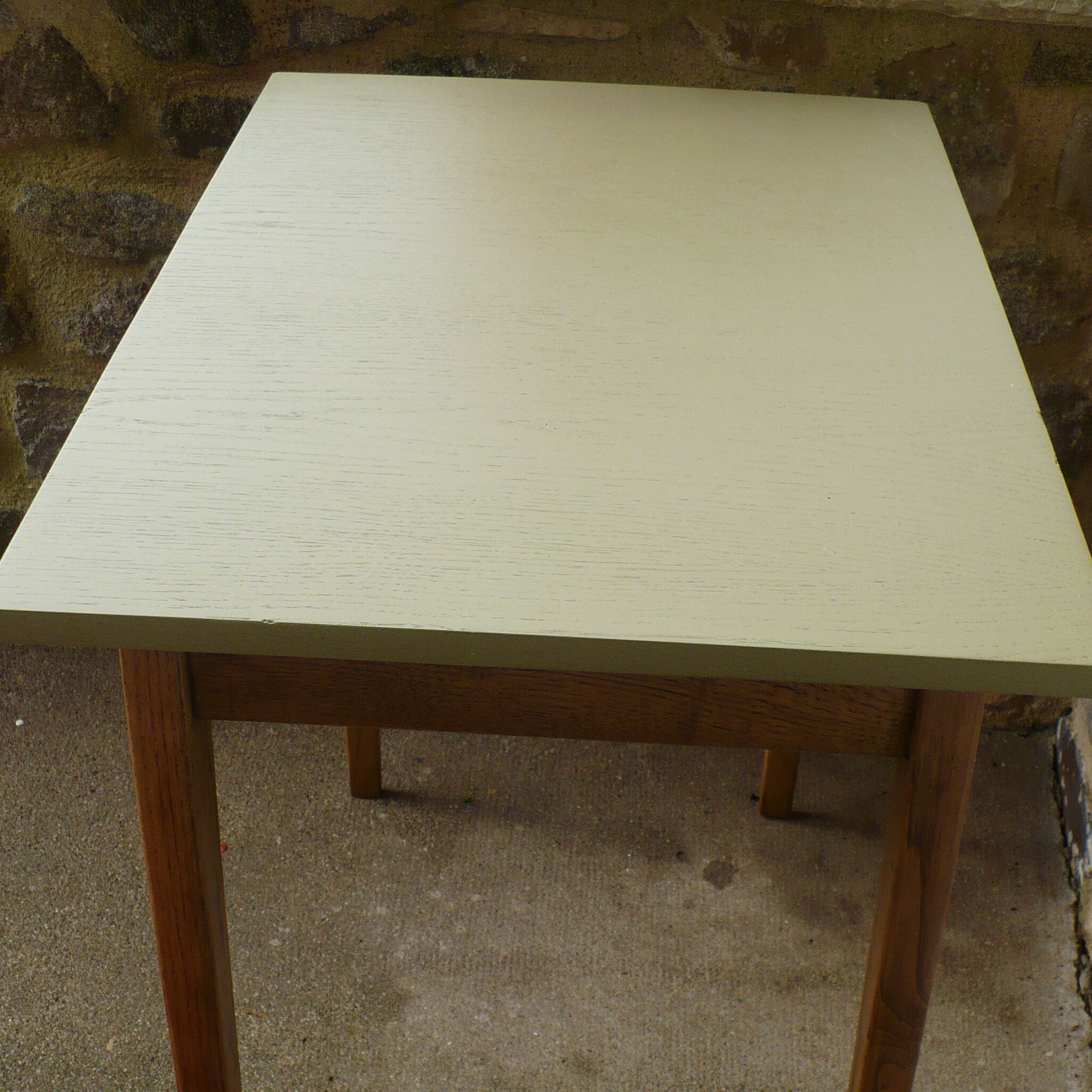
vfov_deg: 34.3
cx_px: 533
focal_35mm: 49
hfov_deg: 34.7
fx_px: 1749
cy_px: 748
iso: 100
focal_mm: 6.1
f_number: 2.8
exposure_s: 1/500
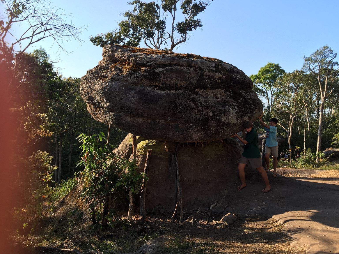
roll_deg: -3.8
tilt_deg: -2.1
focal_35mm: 30
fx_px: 294
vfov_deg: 46.8
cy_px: 128
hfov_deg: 60.0
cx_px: 173
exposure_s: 1/719
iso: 32
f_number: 2.2
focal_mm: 4.15
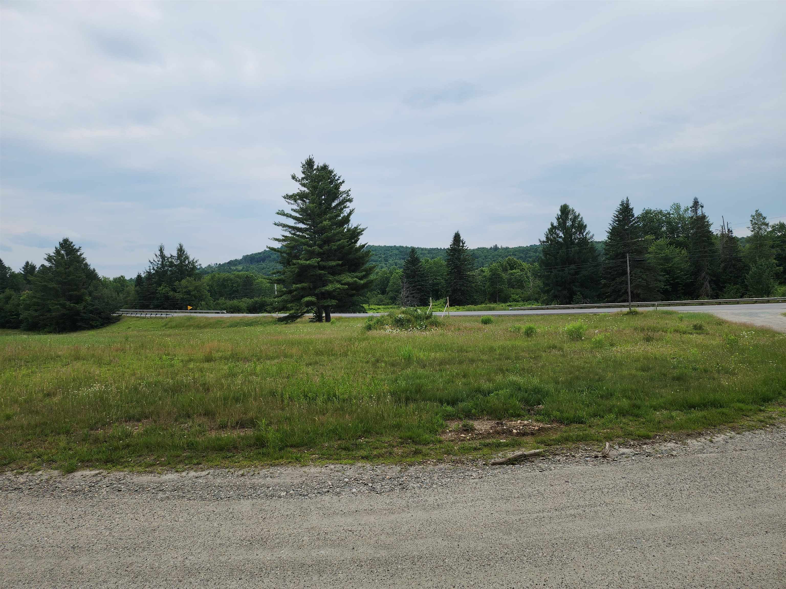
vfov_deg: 58.9
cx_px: 393
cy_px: 294
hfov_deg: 73.9
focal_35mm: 23
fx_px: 522
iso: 12
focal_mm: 6.4
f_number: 1.8
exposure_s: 1/707
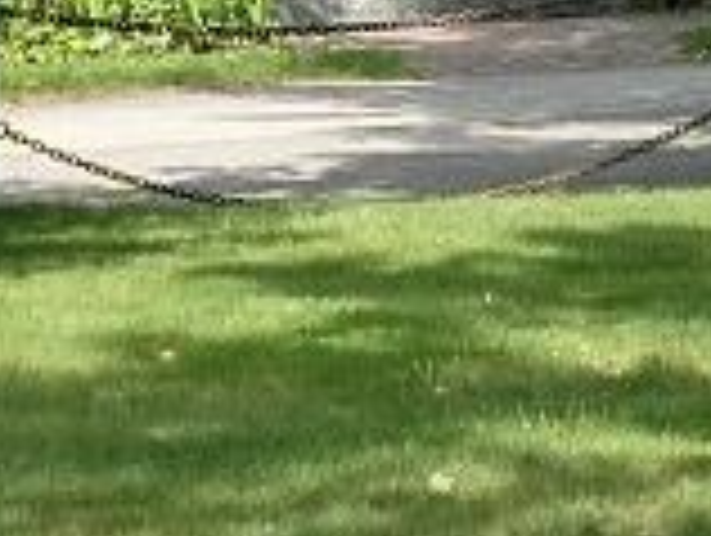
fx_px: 6233
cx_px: 1048
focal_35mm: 303
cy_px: -545
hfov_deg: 6.4
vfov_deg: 4.8
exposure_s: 1/200
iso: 80
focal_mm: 9
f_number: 4.1
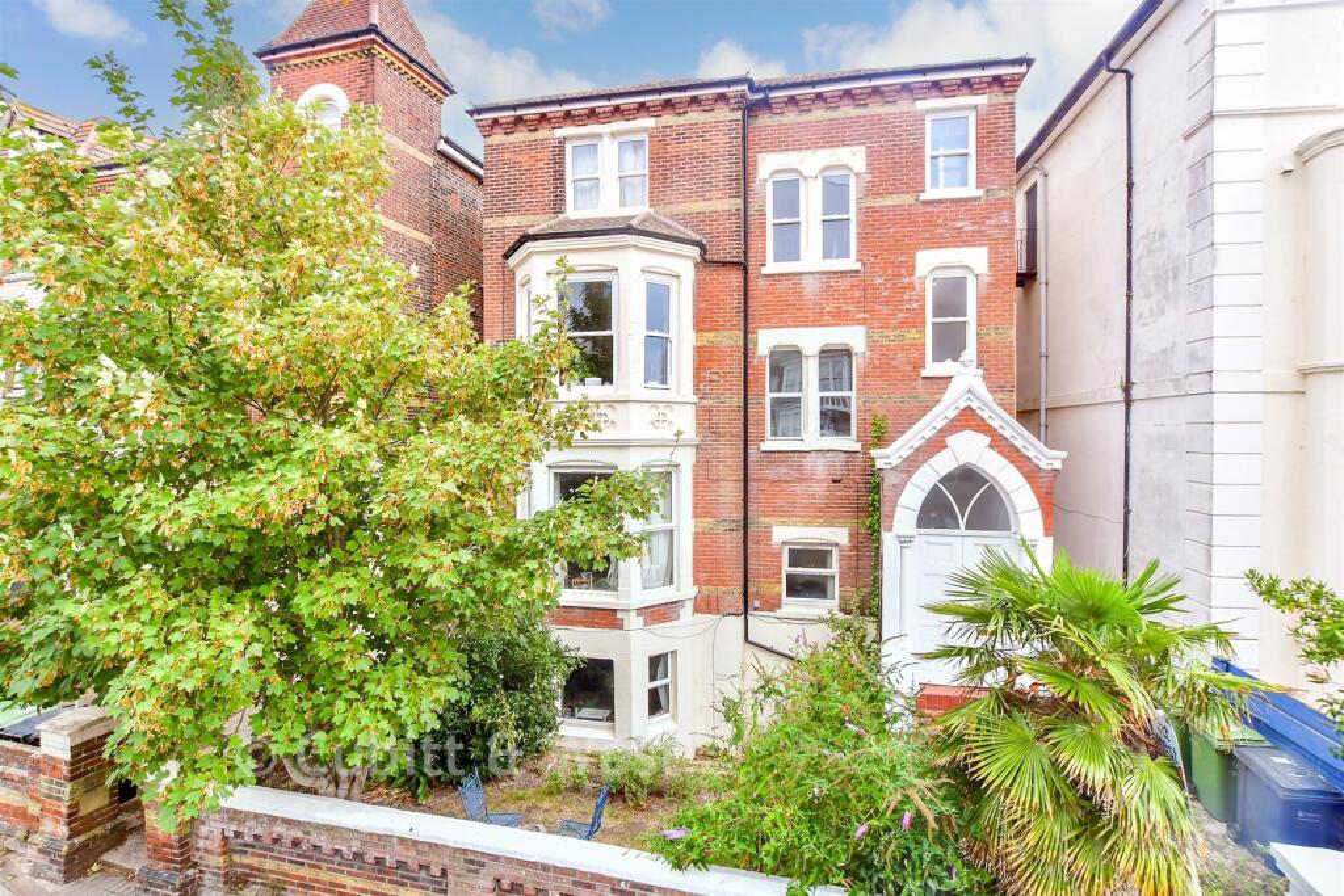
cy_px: 448
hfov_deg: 100.4
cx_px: 672
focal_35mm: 15
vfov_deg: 77.3
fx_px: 560
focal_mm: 10
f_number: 8
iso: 400
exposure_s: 1/100
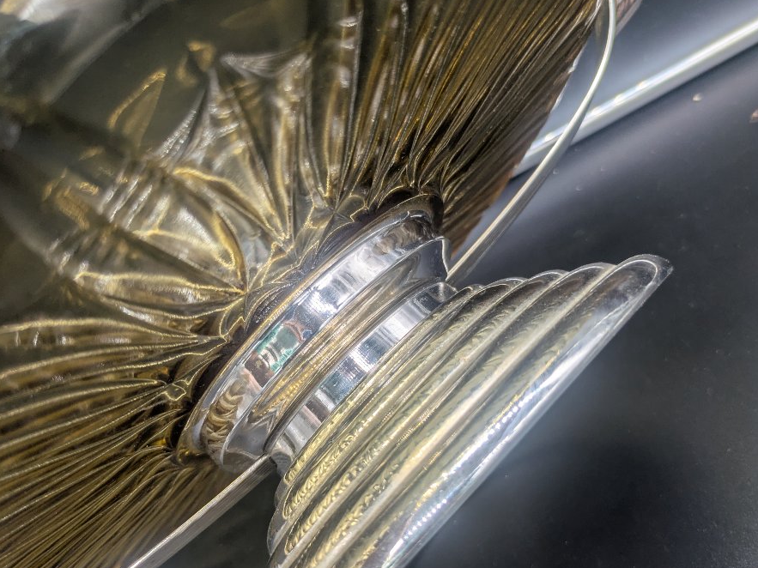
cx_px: 383
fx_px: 744
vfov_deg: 41.7
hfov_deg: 54.0
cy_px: 312
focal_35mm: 34
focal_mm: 5.43
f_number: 1.89
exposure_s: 1/100
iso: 56
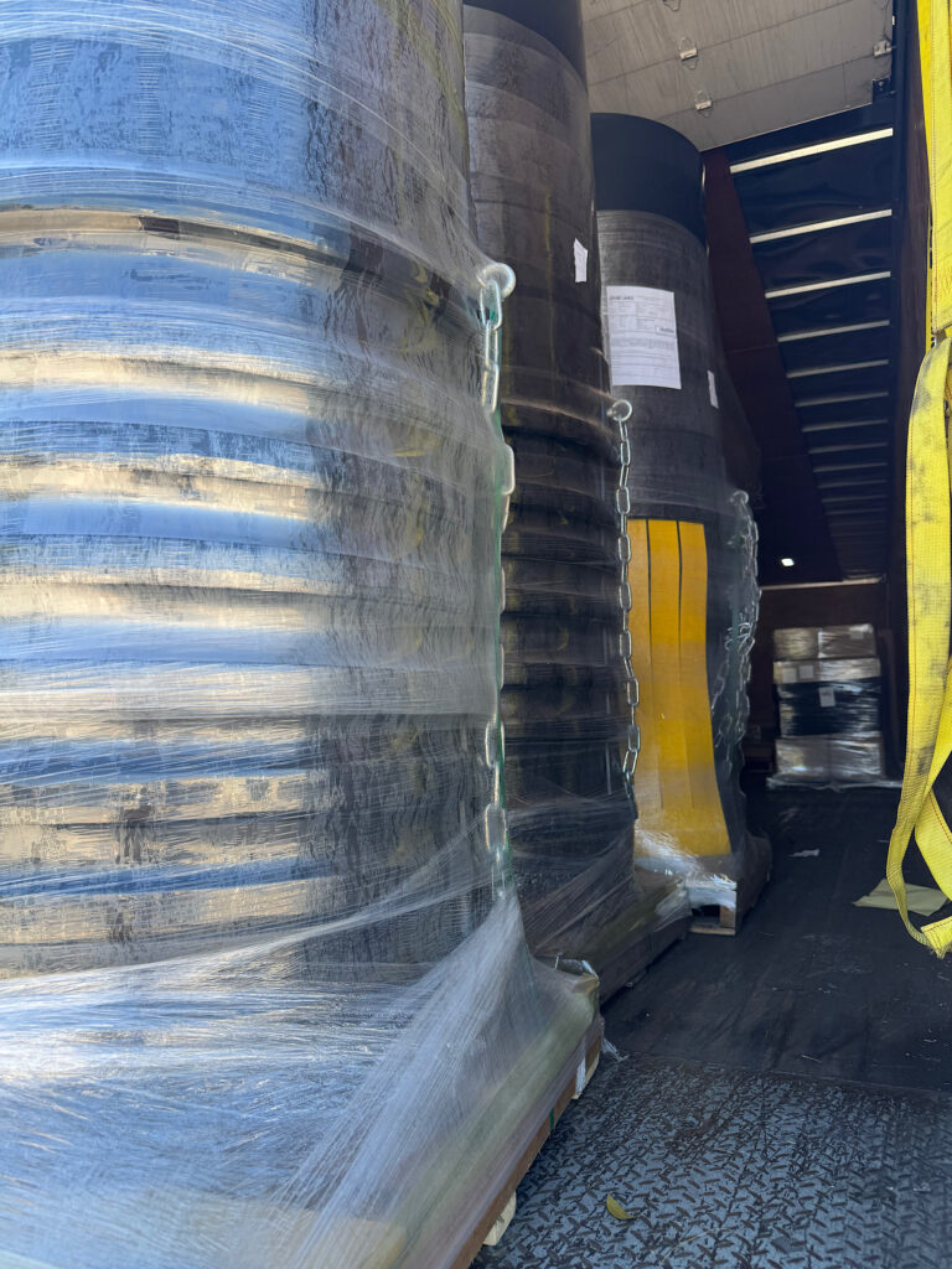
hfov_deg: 56.8
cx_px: 476
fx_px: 880
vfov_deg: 71.6
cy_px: 634
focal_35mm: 24
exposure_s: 1/514
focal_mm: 6.76
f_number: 1.78
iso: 80
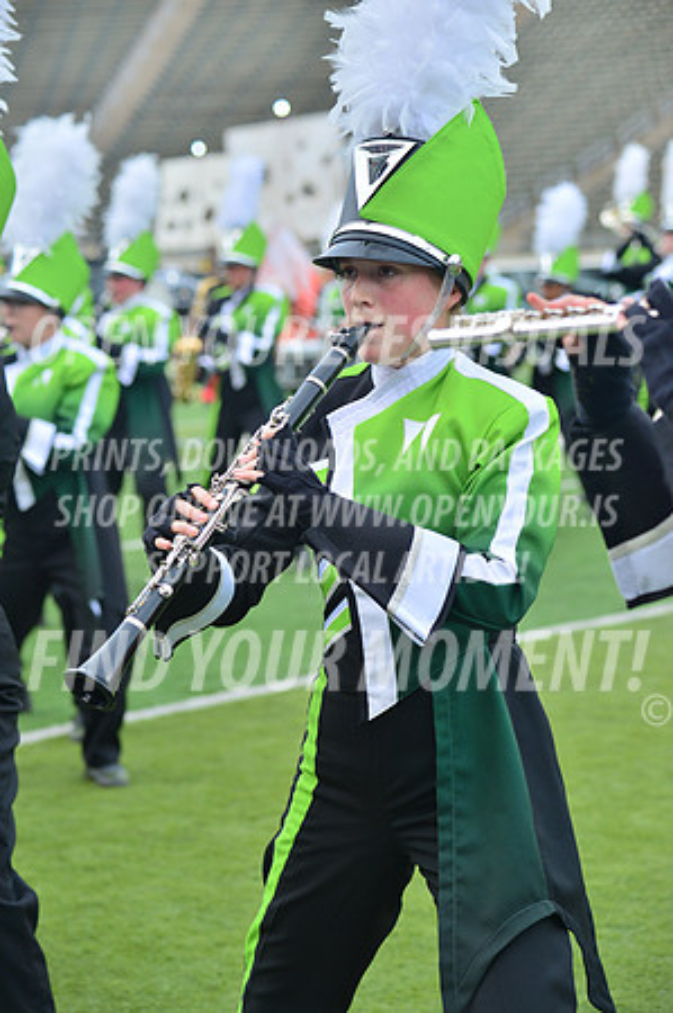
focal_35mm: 110
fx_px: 3091
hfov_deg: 12.4
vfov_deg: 18.6
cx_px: 336
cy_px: 506
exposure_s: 1/400
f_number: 5.6
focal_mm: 110
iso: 200
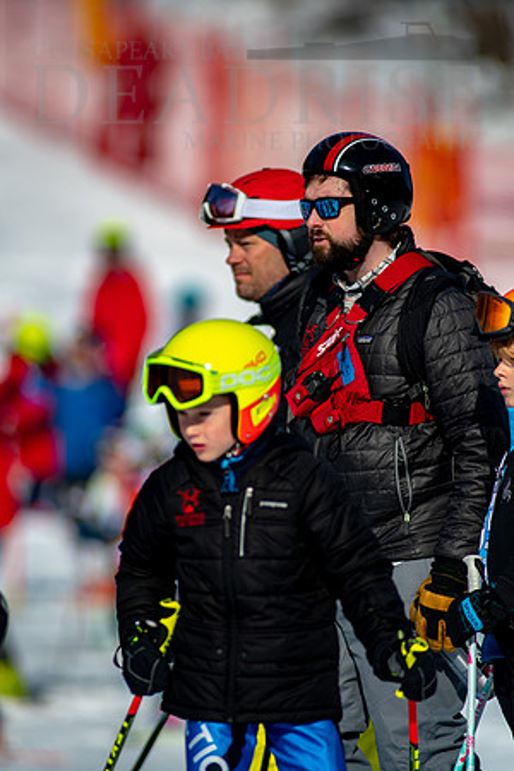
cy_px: 386
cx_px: 257
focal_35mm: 450
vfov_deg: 4.6
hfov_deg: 3.1
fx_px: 9637
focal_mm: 300
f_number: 2.8
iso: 100
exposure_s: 1/5000
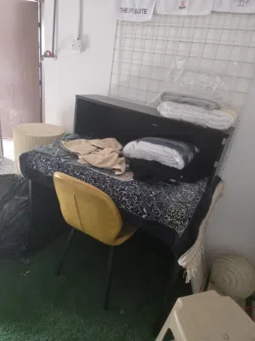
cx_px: 128
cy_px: 170
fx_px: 226
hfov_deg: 58.9
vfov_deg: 73.9
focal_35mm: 23
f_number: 1.7
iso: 1000
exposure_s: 1/100
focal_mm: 6.3
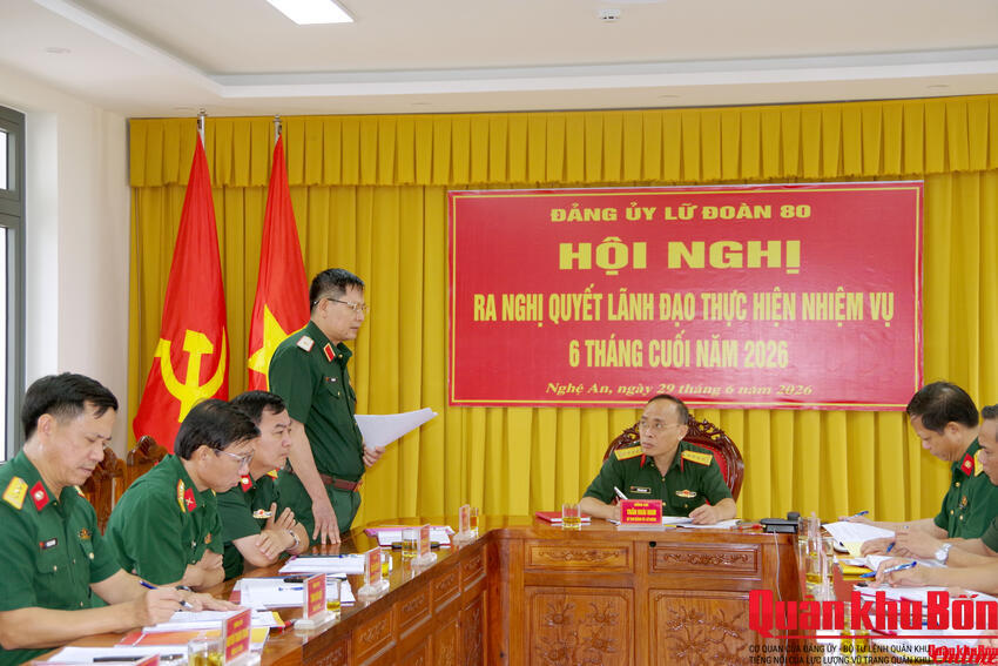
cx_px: 499
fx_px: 1664
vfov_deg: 22.6
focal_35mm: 60
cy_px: 333
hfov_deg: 33.4
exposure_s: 1/80
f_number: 5.6
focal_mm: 40
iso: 800
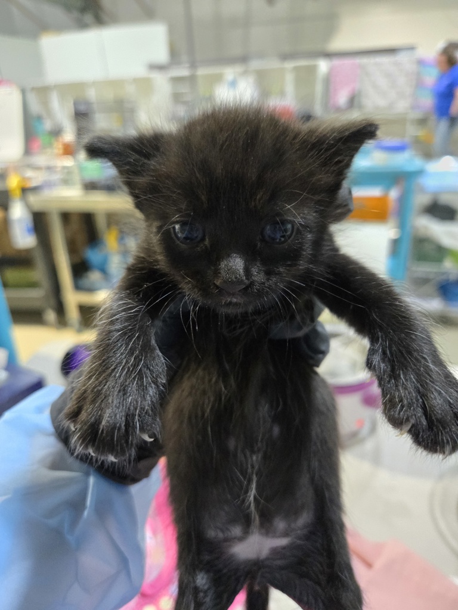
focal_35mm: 23
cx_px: 229
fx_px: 406
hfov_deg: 58.9
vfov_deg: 73.9
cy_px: 305
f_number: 1.8
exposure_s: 1/120
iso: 800
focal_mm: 5.4
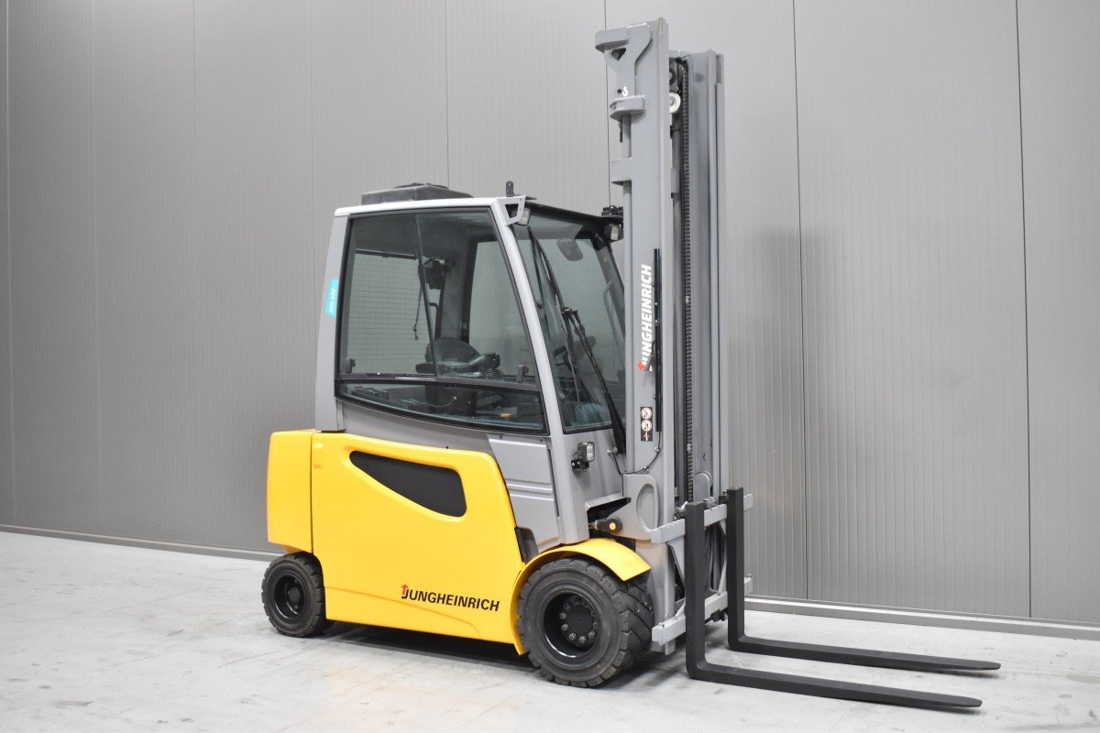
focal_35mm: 36
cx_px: 550
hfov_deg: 53.1
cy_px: 366
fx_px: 1100
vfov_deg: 36.9
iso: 1600
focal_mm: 24
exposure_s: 1/30
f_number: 4.5
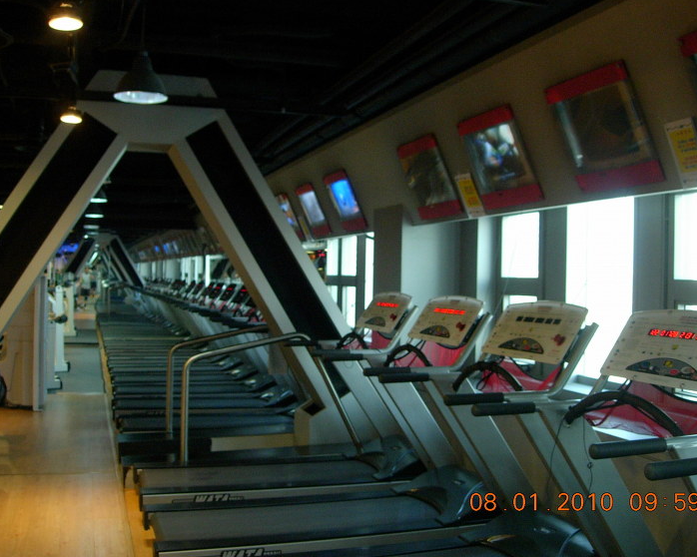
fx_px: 825
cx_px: 356
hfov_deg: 45.8
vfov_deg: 37.3
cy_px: 279
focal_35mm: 40
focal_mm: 7.8
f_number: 2.8
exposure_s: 1/23.2
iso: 200
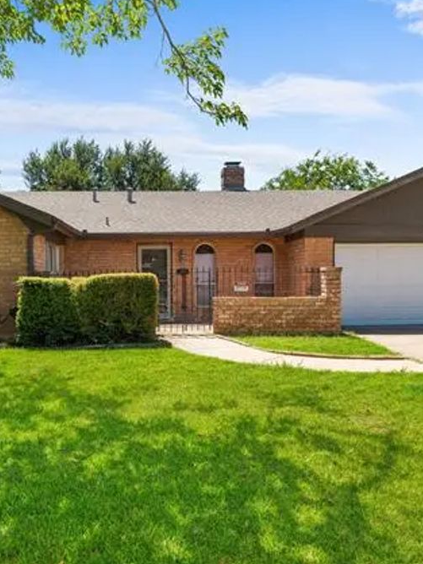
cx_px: 175
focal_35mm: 28
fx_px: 456
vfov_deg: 63.4
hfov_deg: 49.5
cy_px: 278
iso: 640
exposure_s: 1/160
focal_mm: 19
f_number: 9
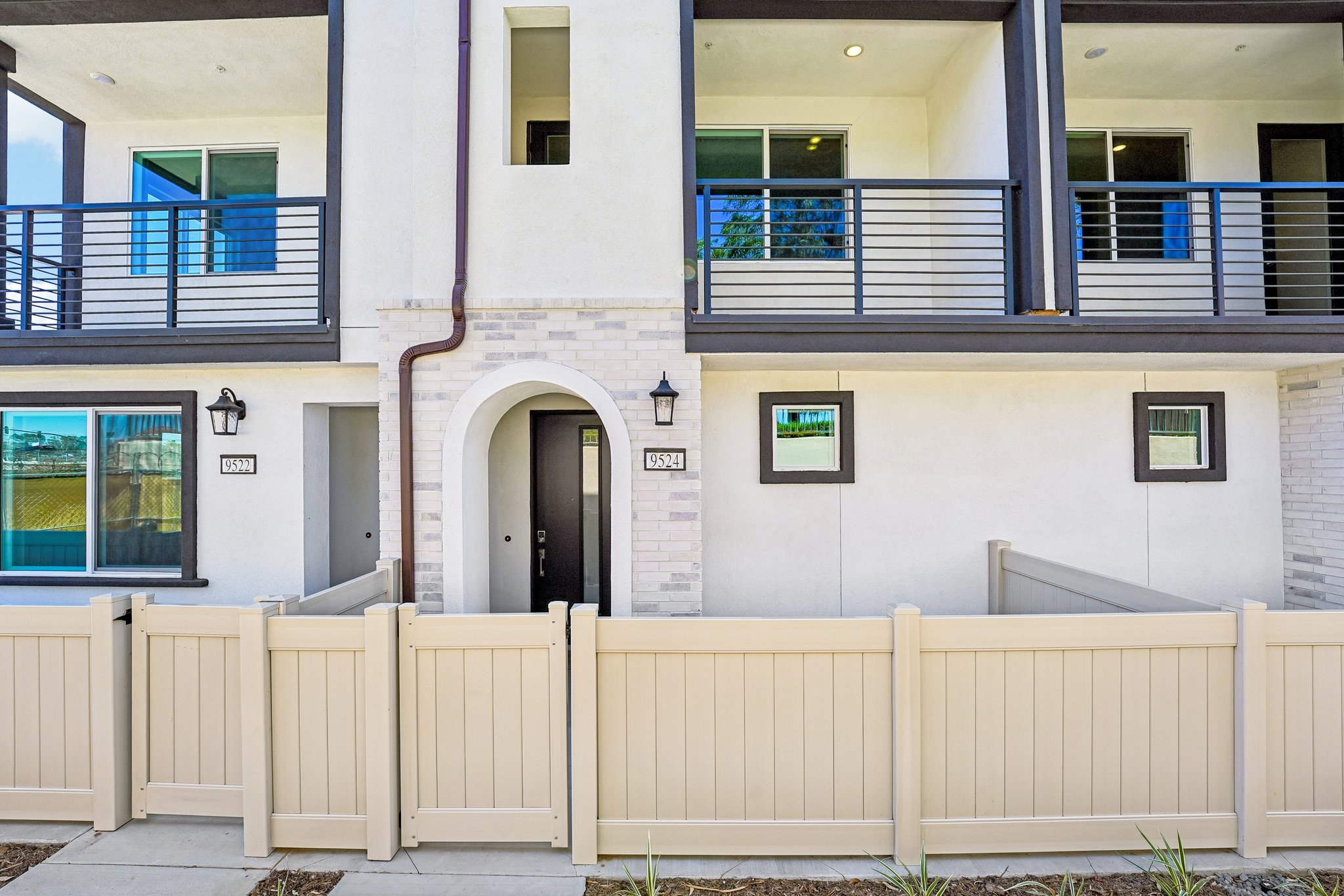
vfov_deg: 81.2
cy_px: 448
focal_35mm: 14
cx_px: 672
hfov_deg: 104.3
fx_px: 523
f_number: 8
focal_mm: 14
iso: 125
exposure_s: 1/200
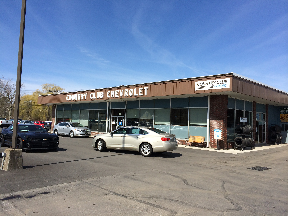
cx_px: 144
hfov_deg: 60.0
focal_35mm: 30
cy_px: 108
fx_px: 250
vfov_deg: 46.8
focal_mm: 4.12
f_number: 2.2
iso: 32
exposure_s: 1/2415
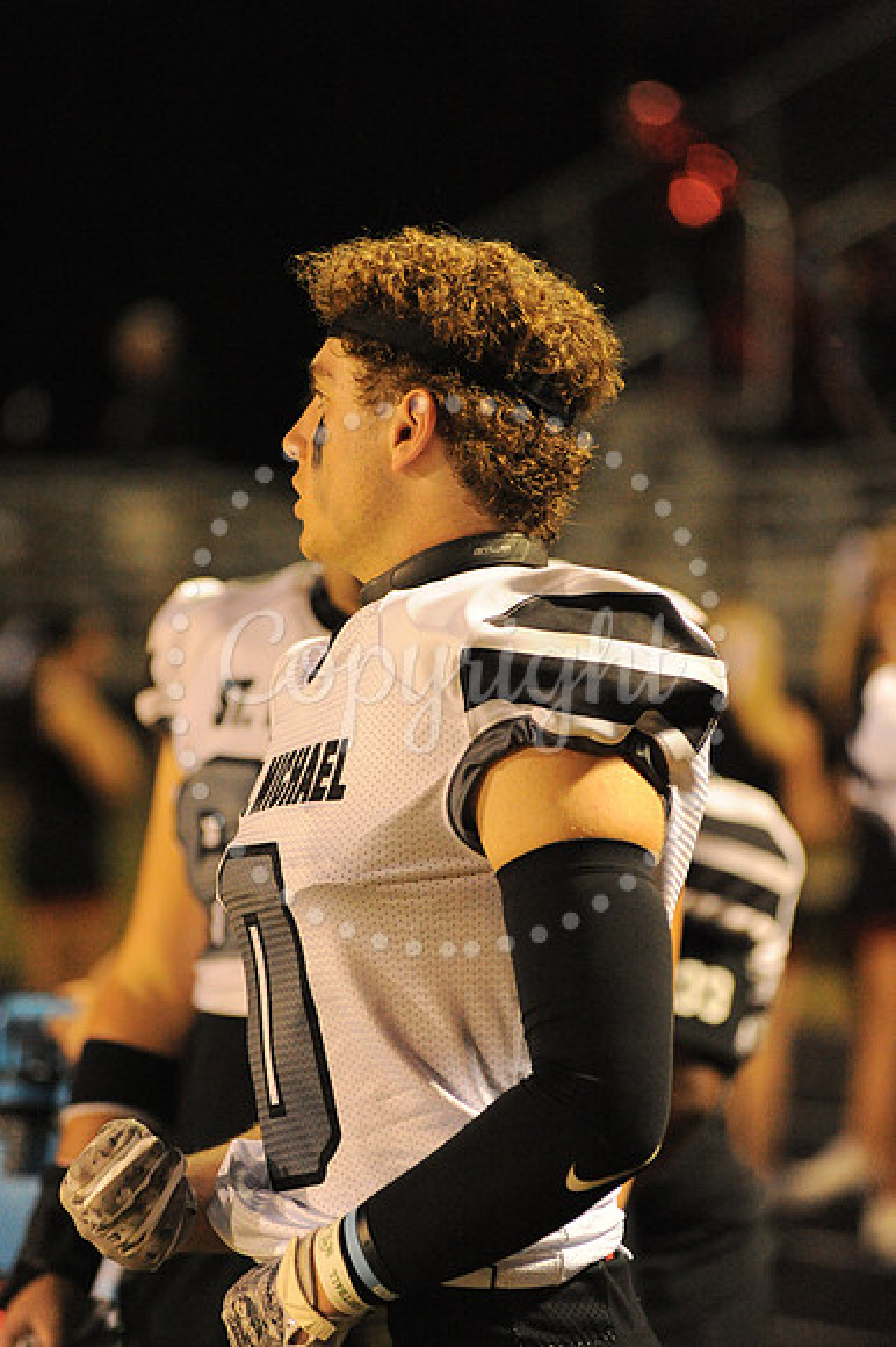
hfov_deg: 6.9
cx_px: 448
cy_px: 674
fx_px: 7475
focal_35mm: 200
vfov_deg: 10.3
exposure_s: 1/200
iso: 6400
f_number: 4.5
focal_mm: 200
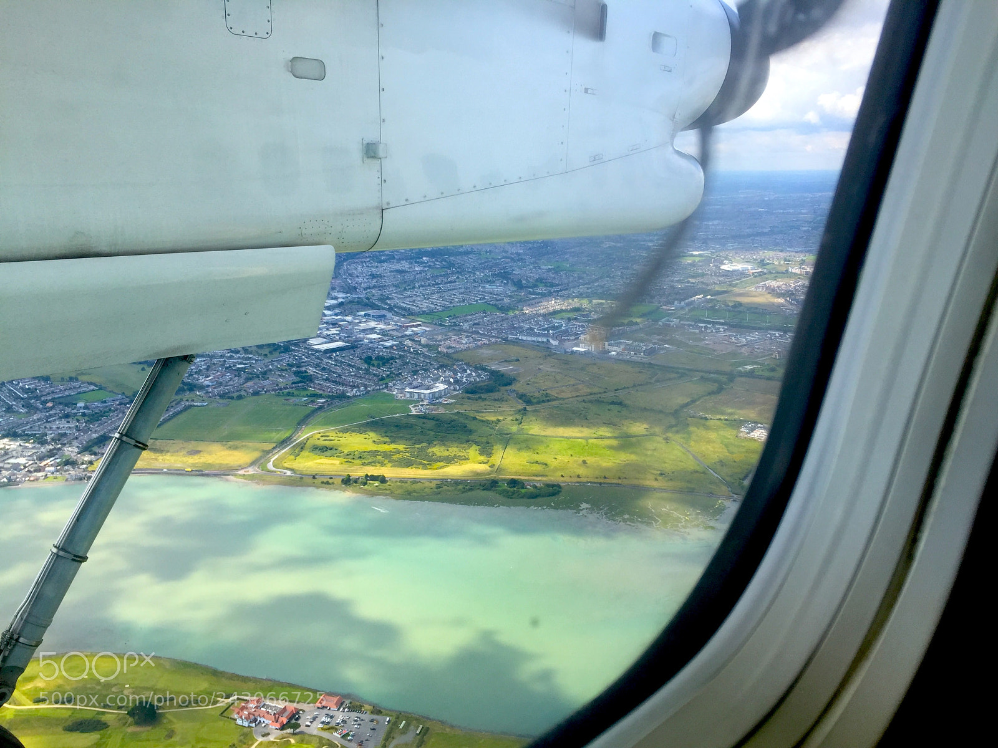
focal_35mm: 29
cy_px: 374
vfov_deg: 48.2
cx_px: 499
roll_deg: +2.9
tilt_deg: -18.0
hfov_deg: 61.7
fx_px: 836
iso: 32
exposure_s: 1/638
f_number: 2.2
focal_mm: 4.15
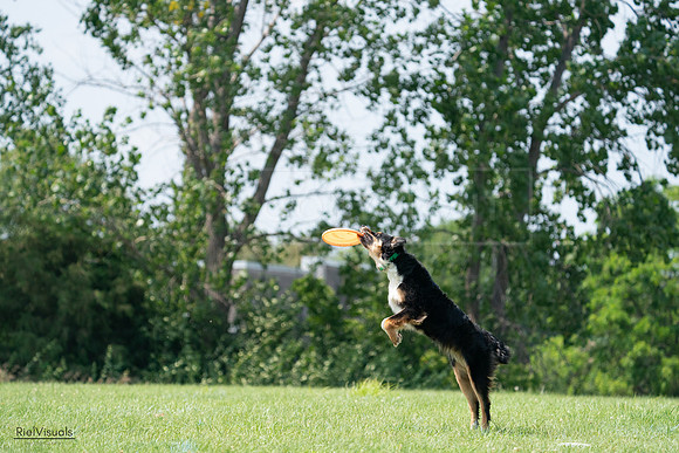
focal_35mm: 239
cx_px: 340
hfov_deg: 8.6
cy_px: 226
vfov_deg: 5.8
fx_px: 4509
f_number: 5.6
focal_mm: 239
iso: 1600
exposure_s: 1/4000
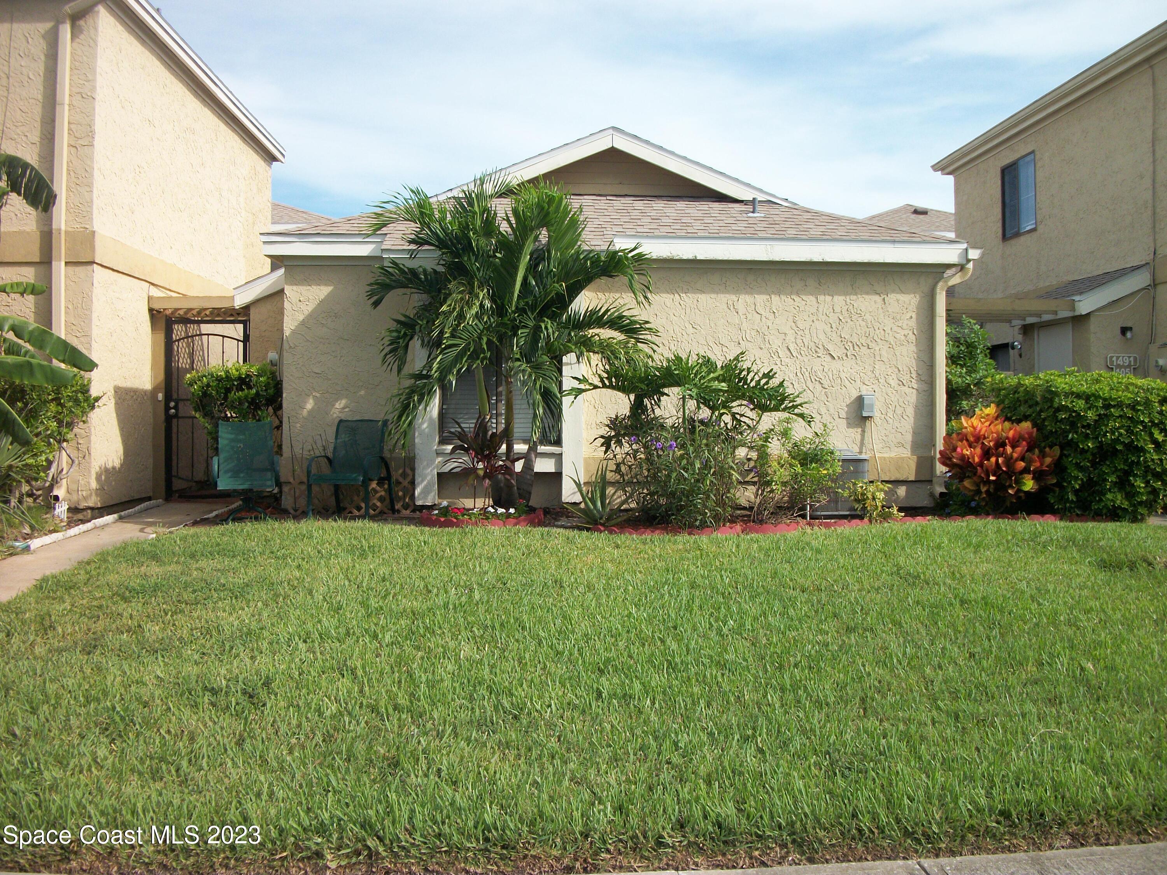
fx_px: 1079
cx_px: 584
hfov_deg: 56.8
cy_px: 438
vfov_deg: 44.2
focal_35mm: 32
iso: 80
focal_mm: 5.7
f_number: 8.8
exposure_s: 1/160
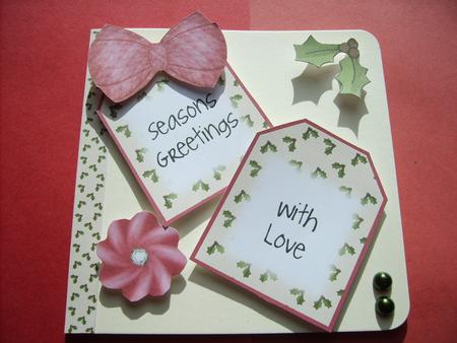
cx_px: 228
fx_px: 462
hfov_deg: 52.6
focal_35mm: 35
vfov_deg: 40.7
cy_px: 172
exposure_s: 1/250
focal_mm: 5.8
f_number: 7.1
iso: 50
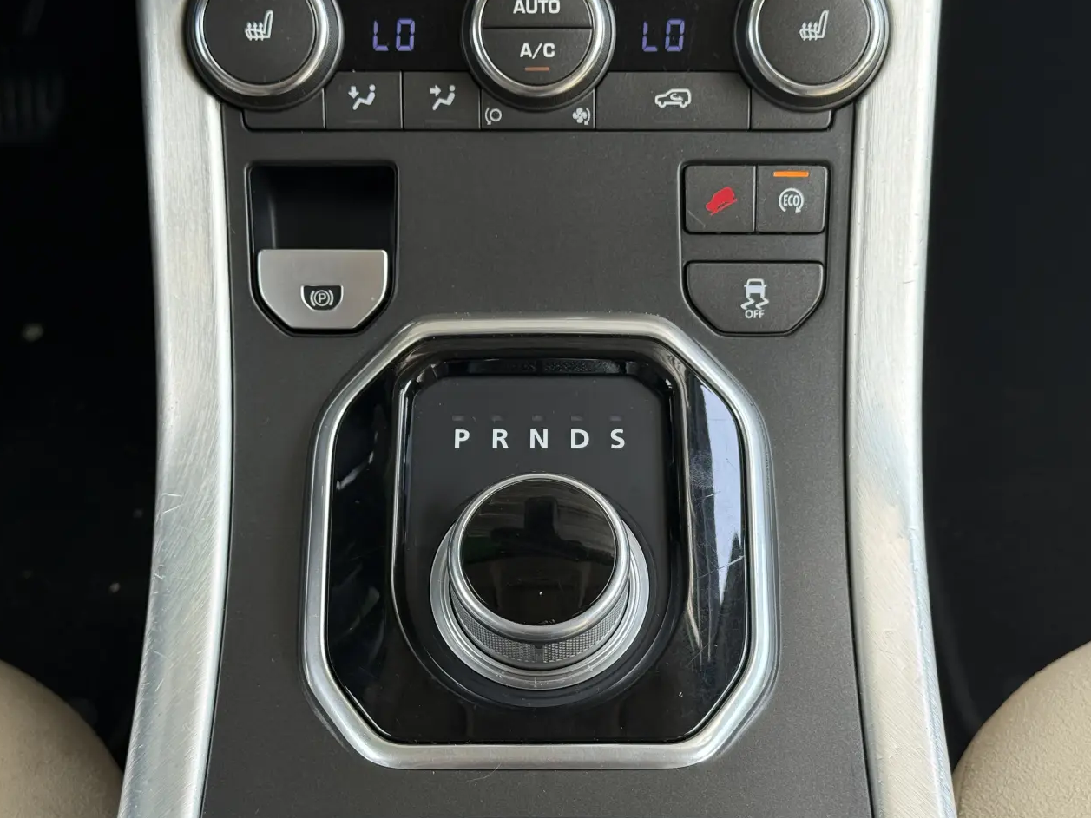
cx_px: 558
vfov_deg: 26.6
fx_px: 1734
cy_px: 437
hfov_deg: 34.9
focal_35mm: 55
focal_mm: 6.76
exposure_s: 1/229
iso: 100
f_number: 1.78
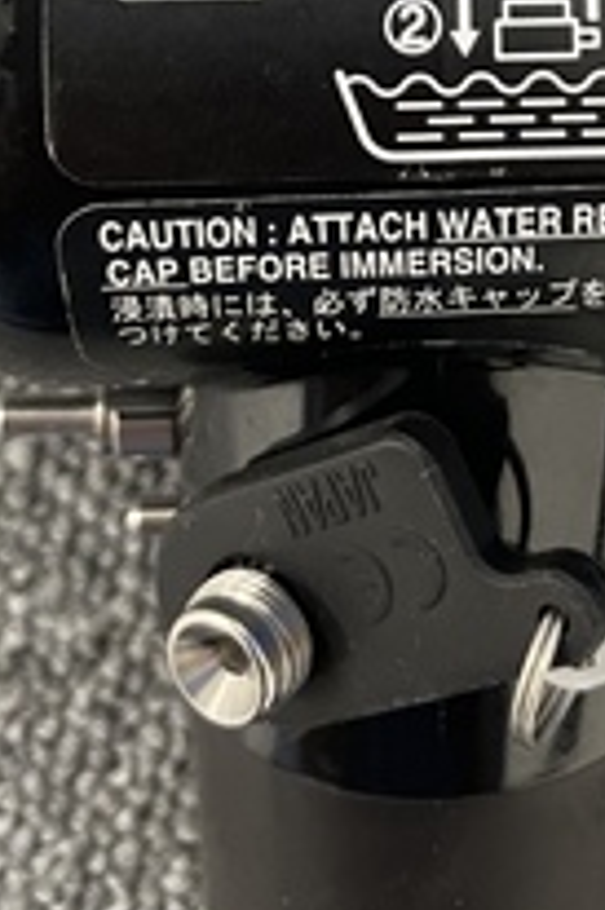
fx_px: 1767
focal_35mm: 70
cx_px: 486
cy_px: -177
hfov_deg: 19.2
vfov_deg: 25.9
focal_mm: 4.2
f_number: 1.6
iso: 250
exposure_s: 1/60
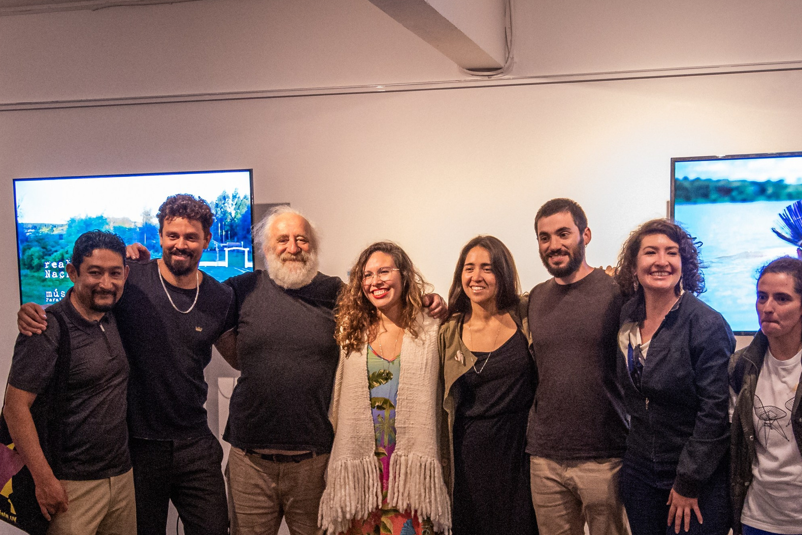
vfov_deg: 26.2
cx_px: 388
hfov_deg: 38.9
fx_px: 1136
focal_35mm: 51
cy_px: 397
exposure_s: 1/160
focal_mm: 17
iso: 4000
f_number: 3.2
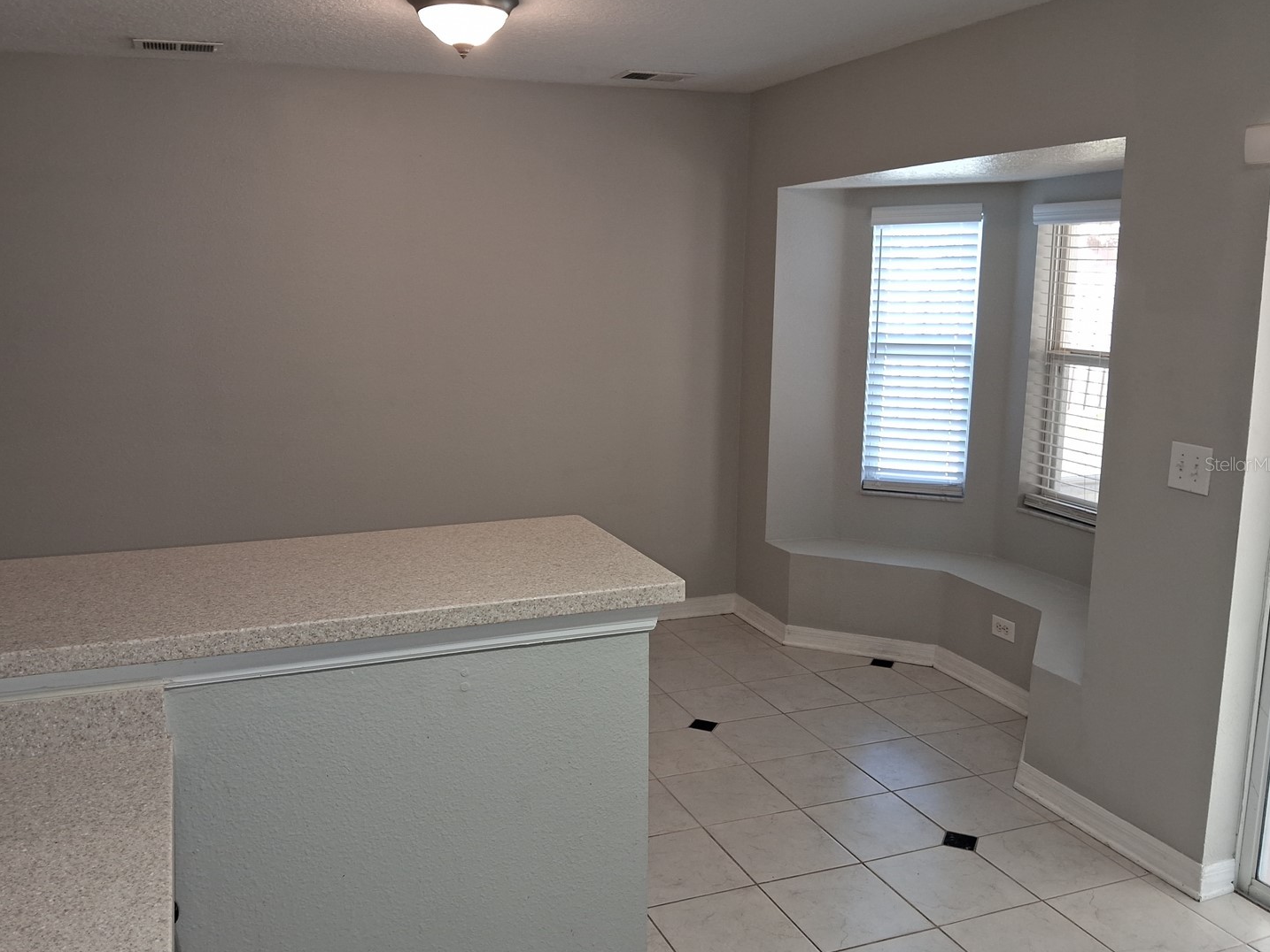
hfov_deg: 61.6
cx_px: 580
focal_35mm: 29
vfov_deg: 48.2
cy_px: 464
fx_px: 1064
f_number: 1.8
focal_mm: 3.98
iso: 125
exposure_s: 1/40
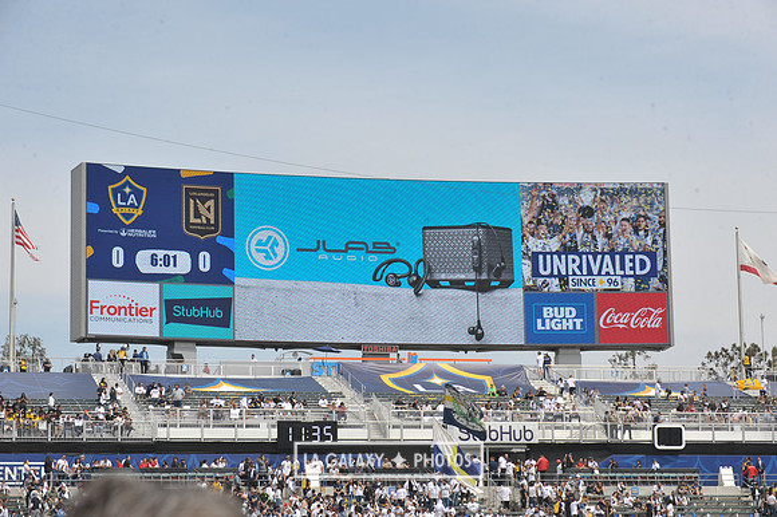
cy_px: 258
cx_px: 388
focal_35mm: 105
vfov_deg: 13.0
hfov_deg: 19.5
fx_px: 2265
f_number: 11
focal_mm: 105
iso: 250
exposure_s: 1/500
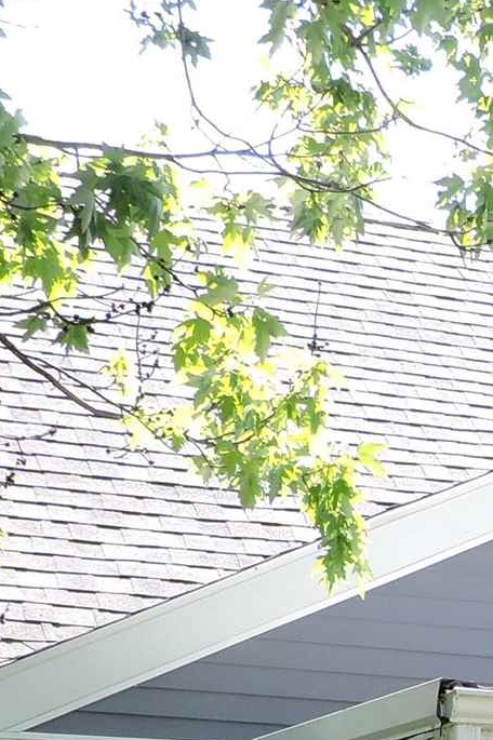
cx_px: 892
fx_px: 3166
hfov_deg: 8.6
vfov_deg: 12.9
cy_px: 987
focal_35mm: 154
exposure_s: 1/200
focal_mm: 5.9
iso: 100
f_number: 3.2
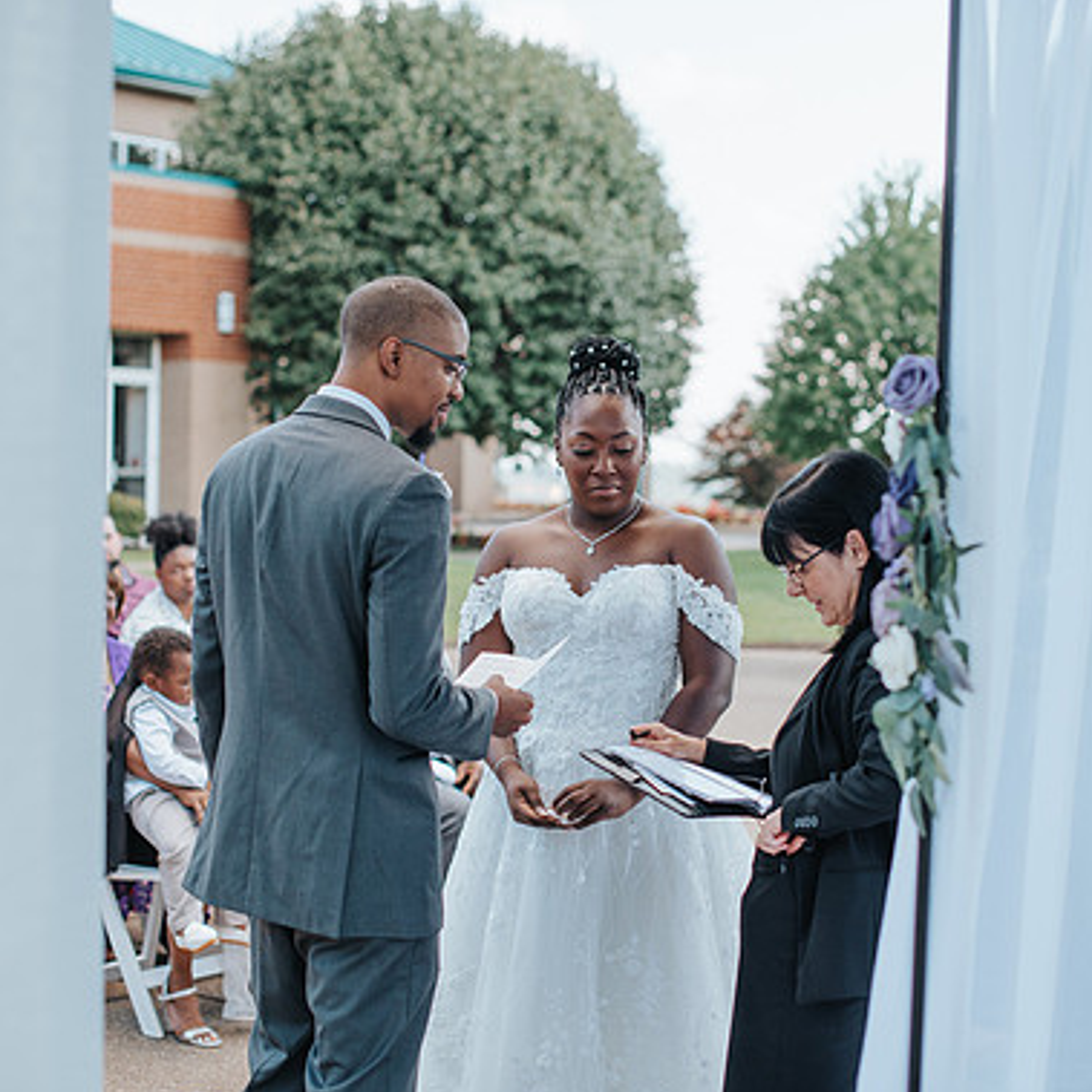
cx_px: 573
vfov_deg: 26.5
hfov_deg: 26.5
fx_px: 2320
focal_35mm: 65
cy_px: 555
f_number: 2.5
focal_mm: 50
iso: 200
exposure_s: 1/1000
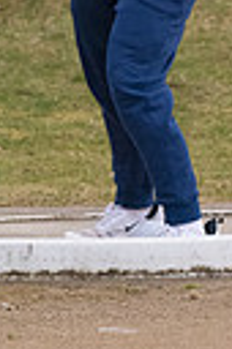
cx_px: 154
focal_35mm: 842
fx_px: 8161
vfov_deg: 2.4
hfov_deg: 1.6
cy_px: -153
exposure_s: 1/2000
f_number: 5
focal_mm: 160
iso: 2000
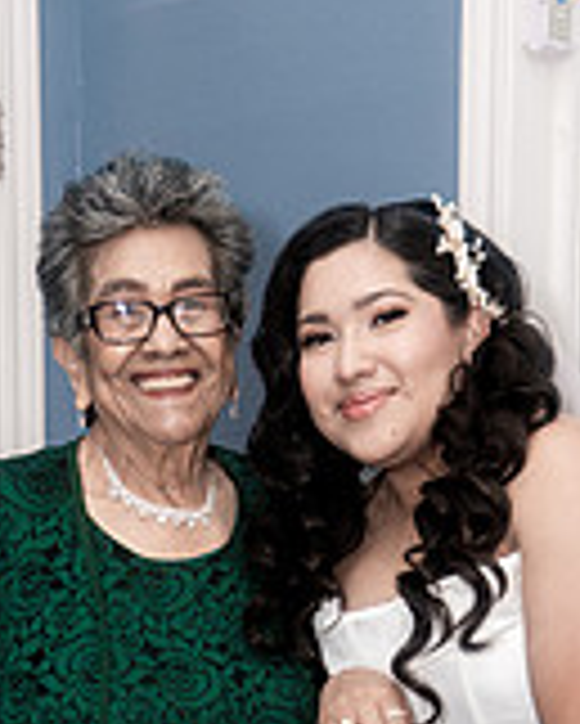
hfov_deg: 15.9
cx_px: 333
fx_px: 2079
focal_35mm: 97
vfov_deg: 18.8
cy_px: 845
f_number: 4
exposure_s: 1/250
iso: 640
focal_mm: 37
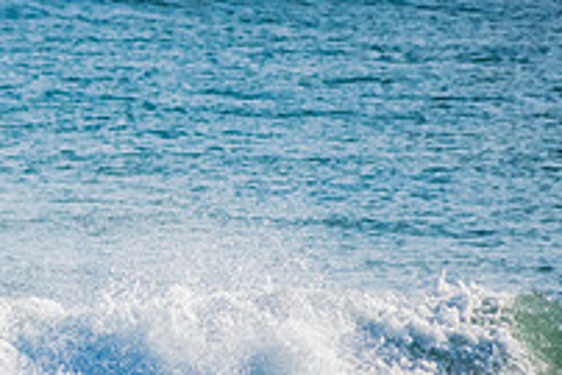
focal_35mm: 1324
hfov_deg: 1.6
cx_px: -109
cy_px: 315
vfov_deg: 1.0
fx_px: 20683
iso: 250
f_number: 6.3
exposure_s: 1/2000
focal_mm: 300
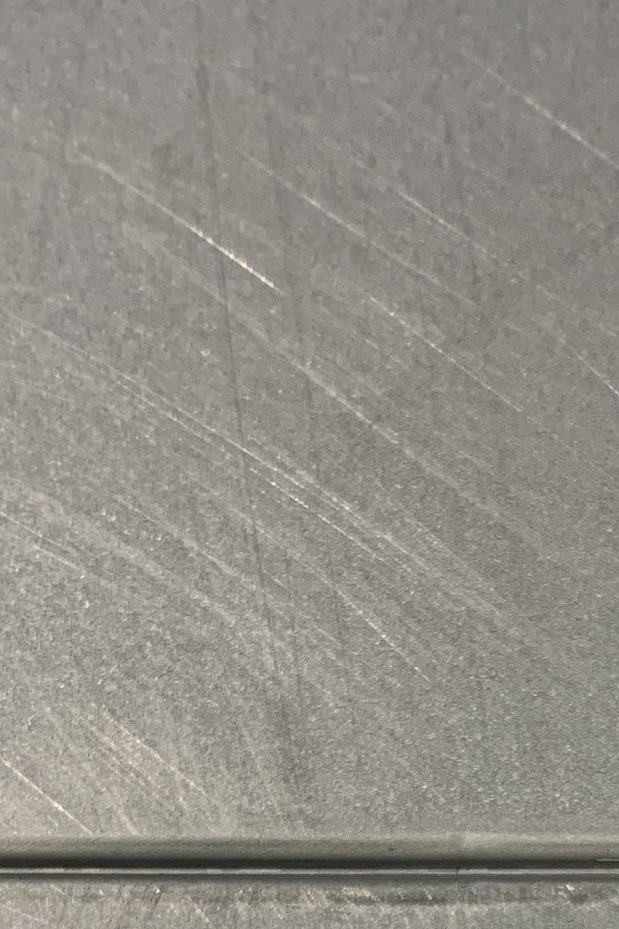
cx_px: 549
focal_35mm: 95
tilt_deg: -70.7
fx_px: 2451
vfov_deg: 19.9
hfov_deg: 14.3
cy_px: 1170
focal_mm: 4.25
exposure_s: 1/80
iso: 100
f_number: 1.8
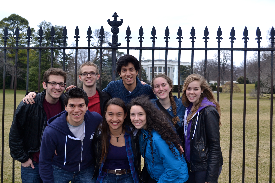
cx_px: 138
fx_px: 321
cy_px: 92
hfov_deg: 46.4
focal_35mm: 42
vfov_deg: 31.9
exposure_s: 1/125
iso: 110
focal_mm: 28
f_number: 5.6
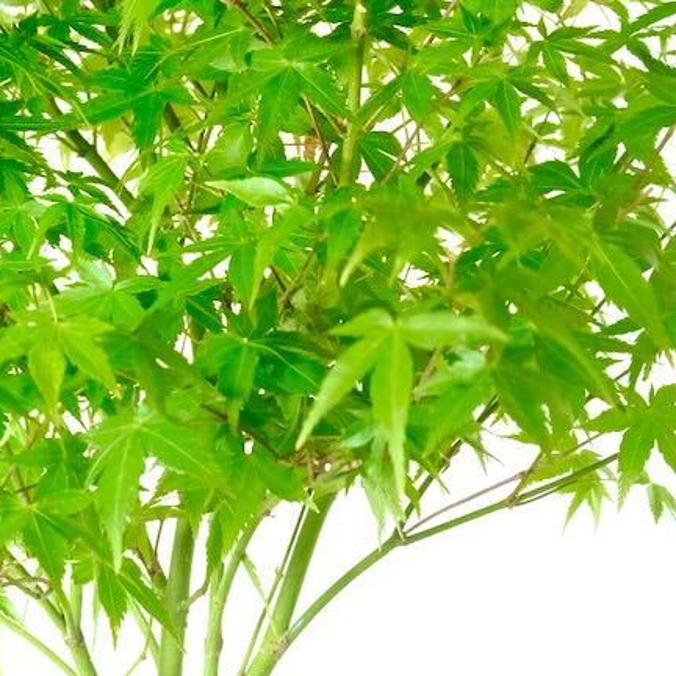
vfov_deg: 8.3
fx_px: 4618
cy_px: 638
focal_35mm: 209
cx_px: 131
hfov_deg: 8.4
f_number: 8
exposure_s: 1/30
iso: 1600
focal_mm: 55
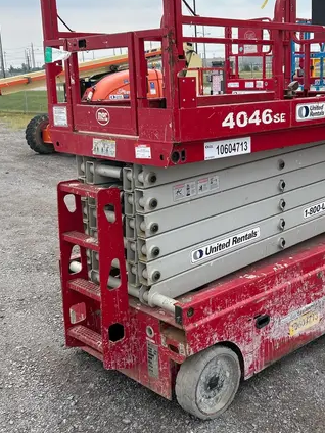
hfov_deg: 32.0
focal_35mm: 45
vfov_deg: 42.0
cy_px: 187
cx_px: 211
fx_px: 563
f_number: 1.5
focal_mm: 5.7
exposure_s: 1/2915
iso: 50
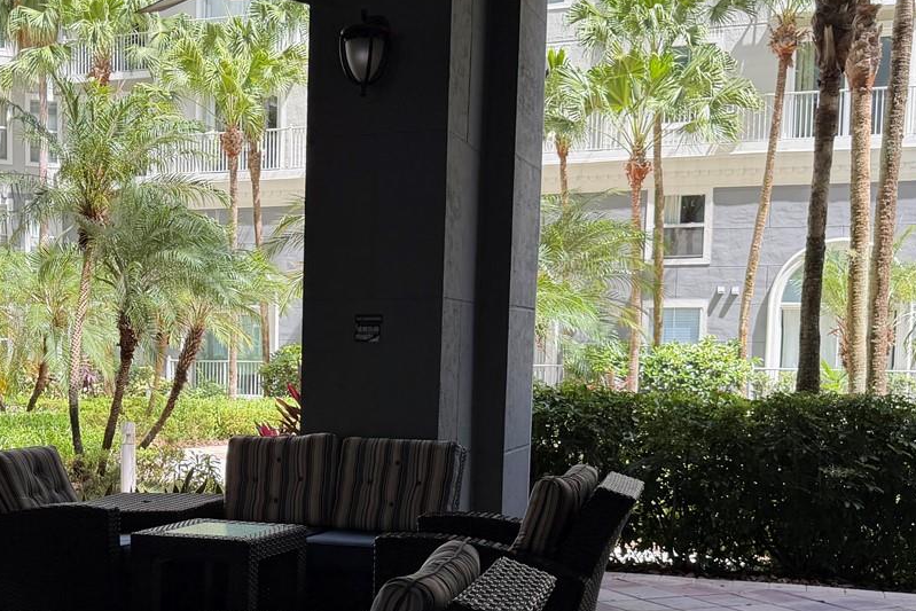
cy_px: 436
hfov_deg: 38.4
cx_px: 214
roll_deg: -1.2
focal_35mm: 50
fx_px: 1272
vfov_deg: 26.7
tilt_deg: -4.2
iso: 100
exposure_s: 1/979
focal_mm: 6.76
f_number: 1.78
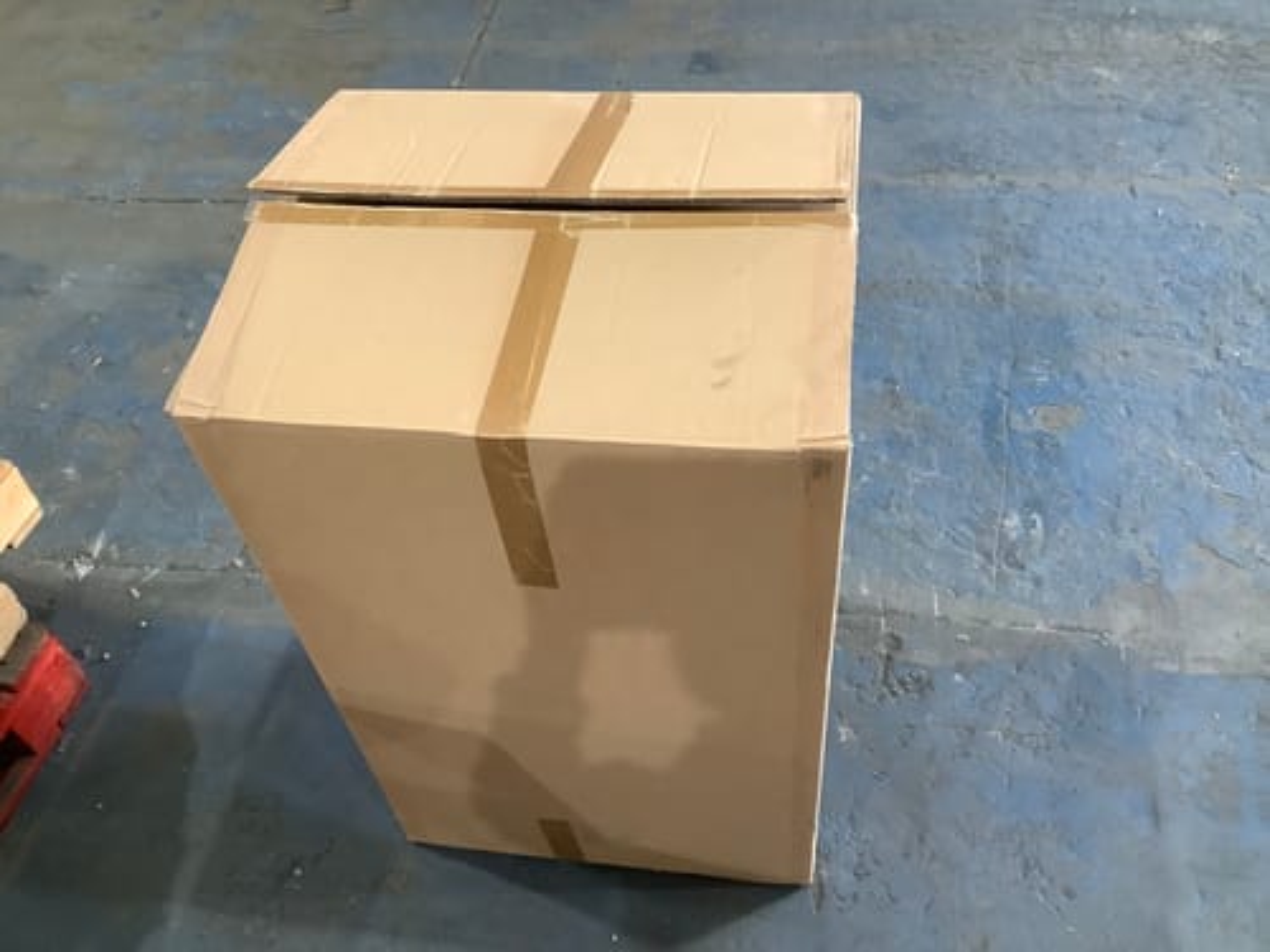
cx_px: 635
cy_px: 476
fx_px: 1137
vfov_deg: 45.4
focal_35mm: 31
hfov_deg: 58.4
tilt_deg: -47.8
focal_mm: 3.3
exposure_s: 1/50
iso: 200
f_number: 2.4
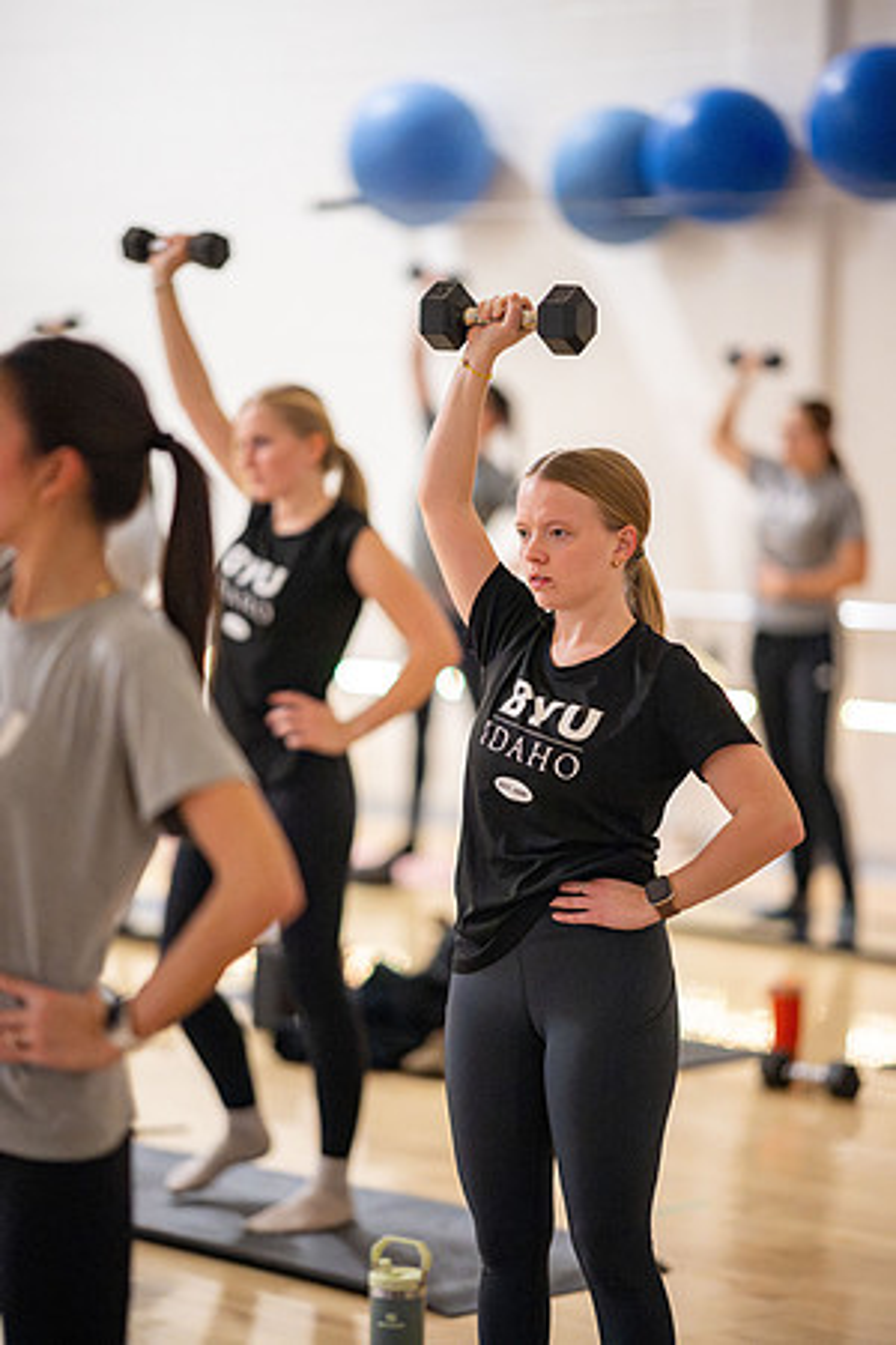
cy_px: 672
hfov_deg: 13.0
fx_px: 3920
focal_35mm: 105
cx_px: 448
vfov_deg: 19.5
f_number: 1.4
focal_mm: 105
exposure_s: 1/320
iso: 8000
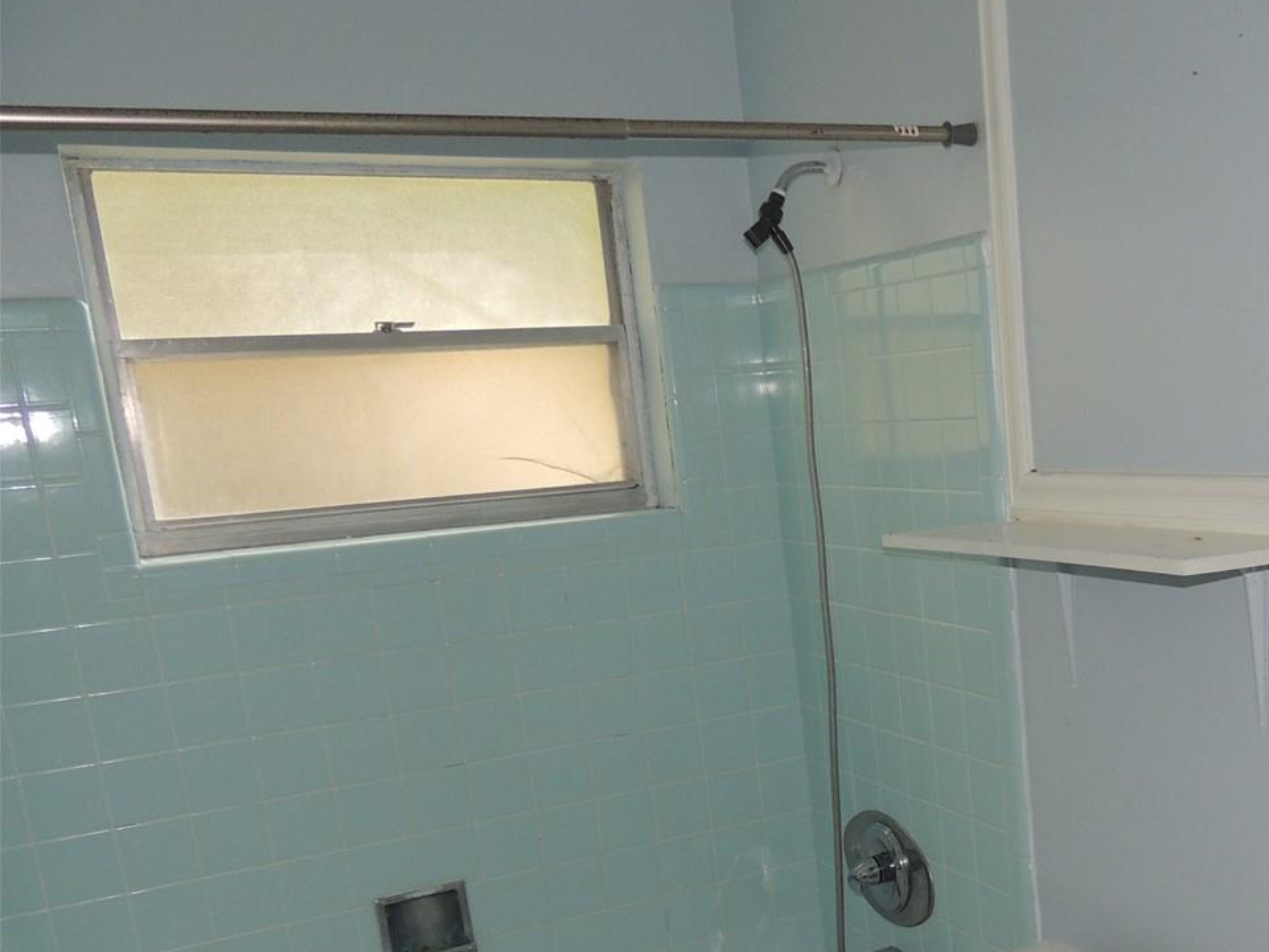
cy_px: 736
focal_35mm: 40
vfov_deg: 35.0
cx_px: 1056
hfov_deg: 44.0
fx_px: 1466
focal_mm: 4.3
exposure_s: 1/30
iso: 200
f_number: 3
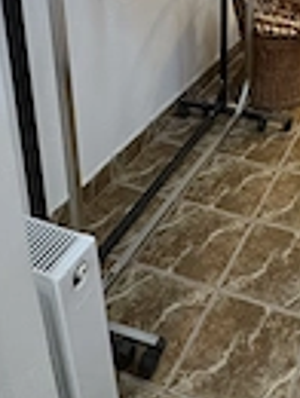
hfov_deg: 31.3
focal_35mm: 43
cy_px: -3
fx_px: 495
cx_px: 297
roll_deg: -3.2
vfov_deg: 38.6
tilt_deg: -18.2
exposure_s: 1/50
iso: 400
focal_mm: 2.22
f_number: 2.2
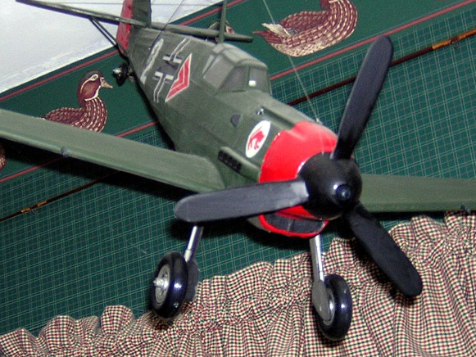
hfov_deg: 18.5
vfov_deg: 14.0
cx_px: 192
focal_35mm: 106
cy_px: 151
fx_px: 1458
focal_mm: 10.1
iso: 170
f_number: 3.9
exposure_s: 1/60.1
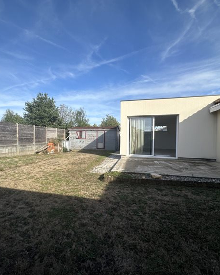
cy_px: 140
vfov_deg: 83.3
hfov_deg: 70.0
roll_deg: -0.6
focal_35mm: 19
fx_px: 155
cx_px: 86
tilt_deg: -1.0
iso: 50
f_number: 2.2
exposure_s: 1/1984
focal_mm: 2.22
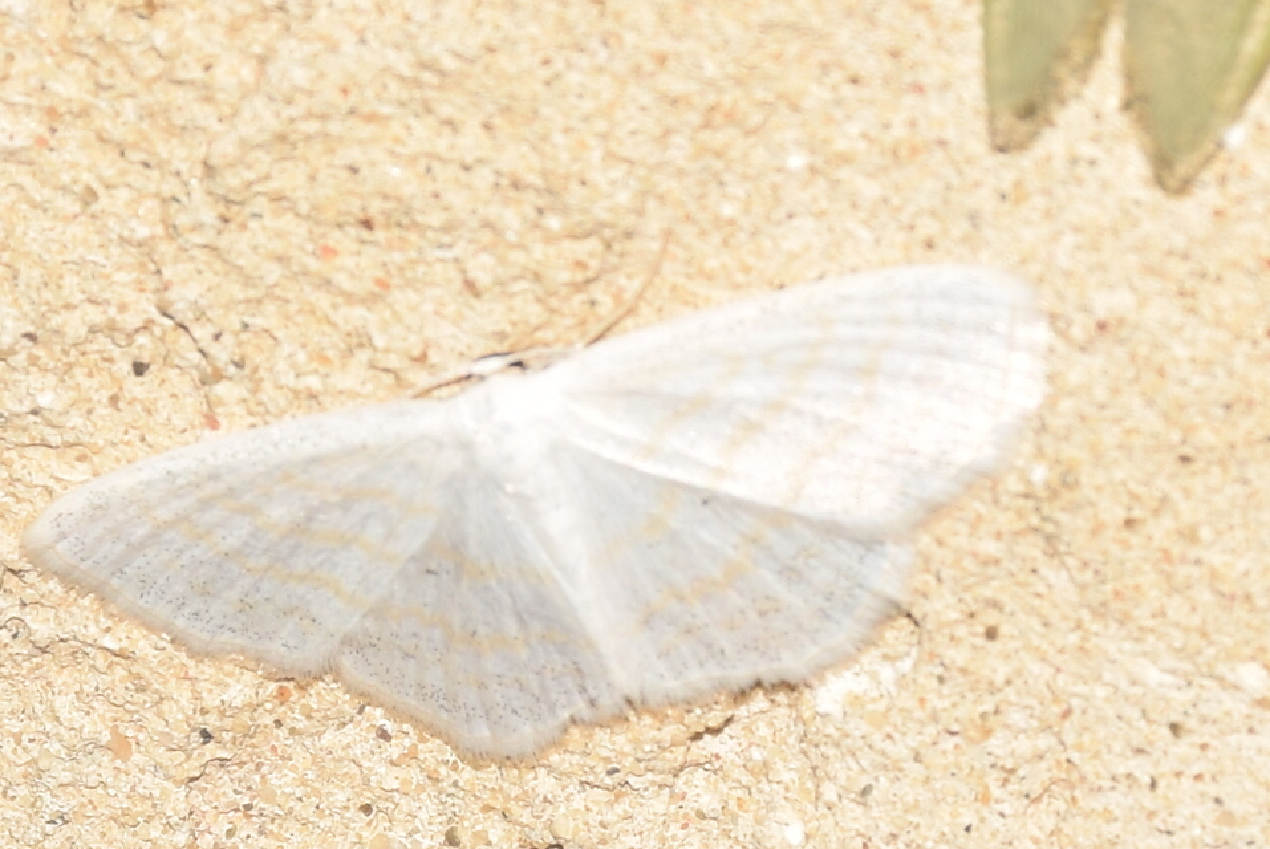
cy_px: 424
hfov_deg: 9.8
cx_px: 635
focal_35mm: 210
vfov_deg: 6.6
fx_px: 7415
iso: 100
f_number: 13
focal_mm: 140
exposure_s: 1/160
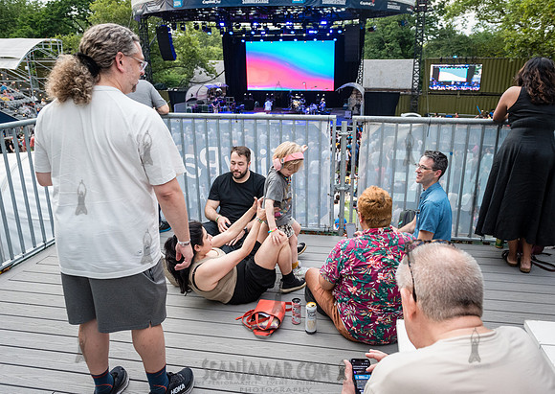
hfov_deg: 66.9
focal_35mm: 27
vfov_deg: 50.3
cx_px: 300
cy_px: 191
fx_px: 419
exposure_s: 1/250
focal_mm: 24
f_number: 4
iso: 2000
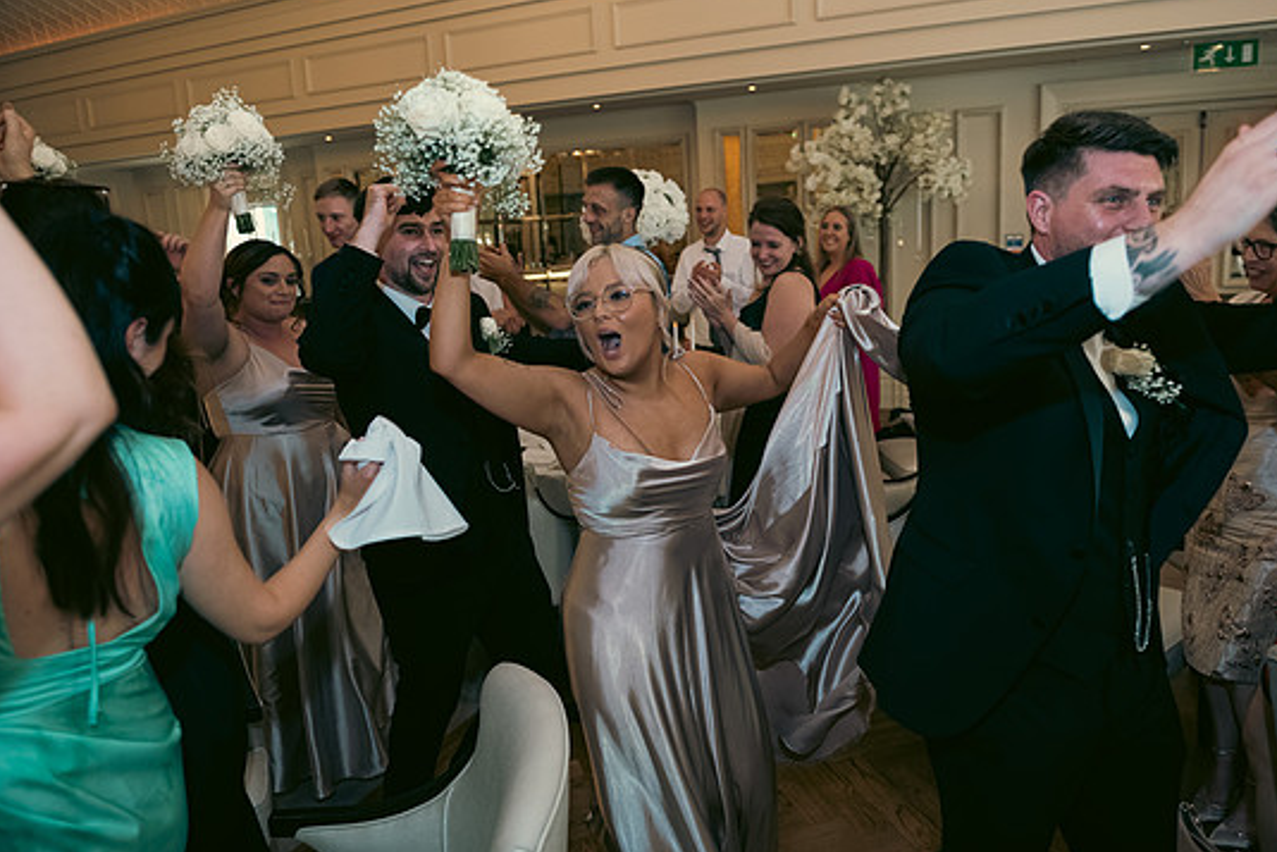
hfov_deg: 69.3
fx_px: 922
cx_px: 687
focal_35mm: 26
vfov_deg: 49.6
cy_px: 426
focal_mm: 24
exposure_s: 1/160
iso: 800
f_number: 3.5
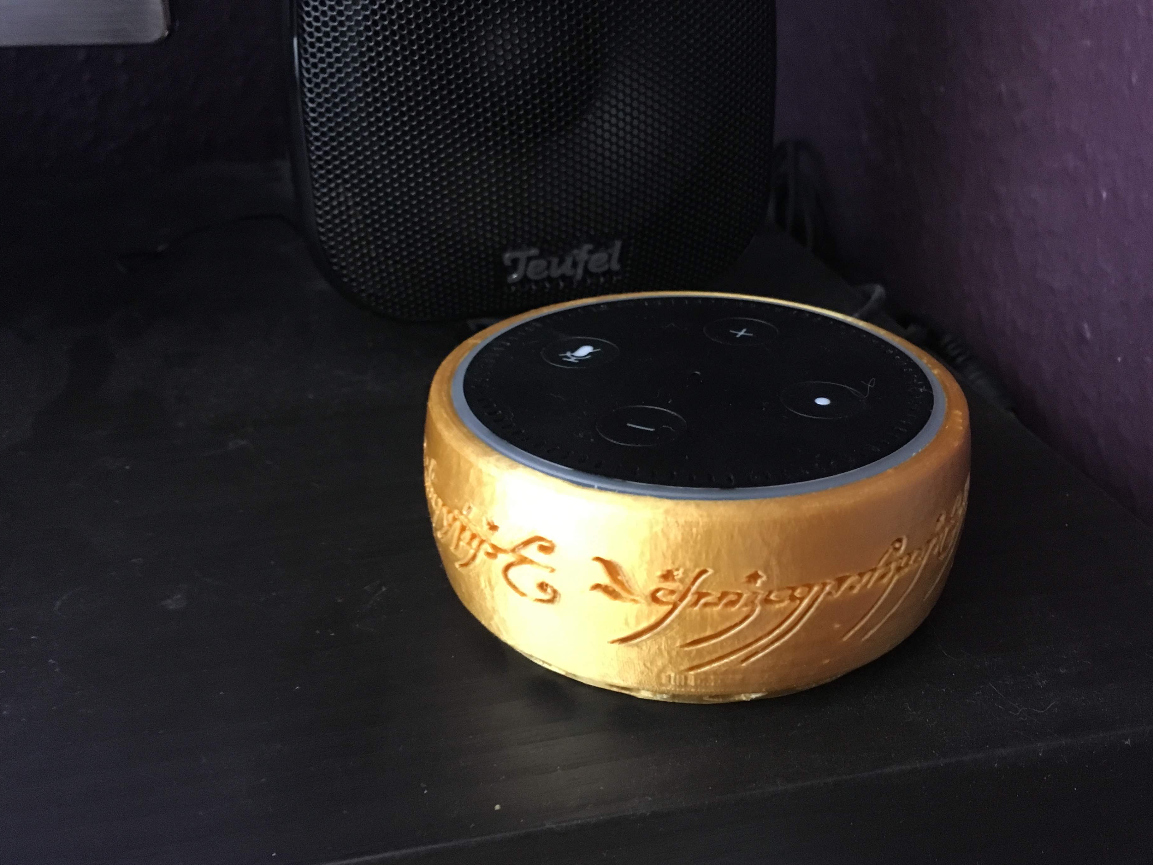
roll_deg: -0.1
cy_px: 422
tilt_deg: -27.2
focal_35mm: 32
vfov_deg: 44.2
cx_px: 623
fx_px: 1066
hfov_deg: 56.7
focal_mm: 4.15
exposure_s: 1/17
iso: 250
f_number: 2.2
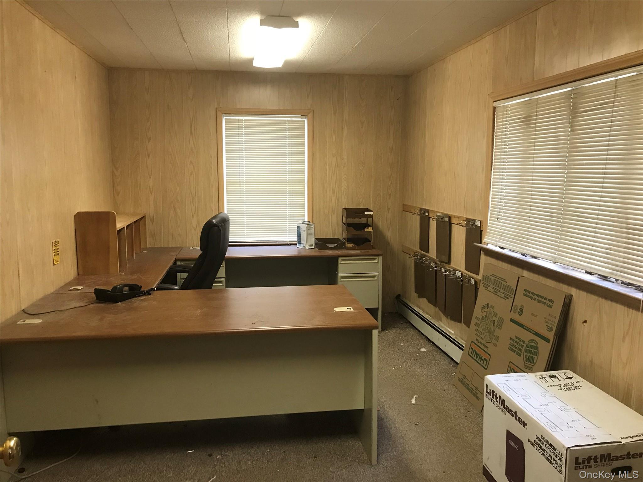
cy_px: 241
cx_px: 322
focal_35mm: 28
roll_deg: -0.8
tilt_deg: -7.5
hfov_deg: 63.4
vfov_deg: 49.7
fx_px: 520
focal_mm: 3.99
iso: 50
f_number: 1.8
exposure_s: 1/15
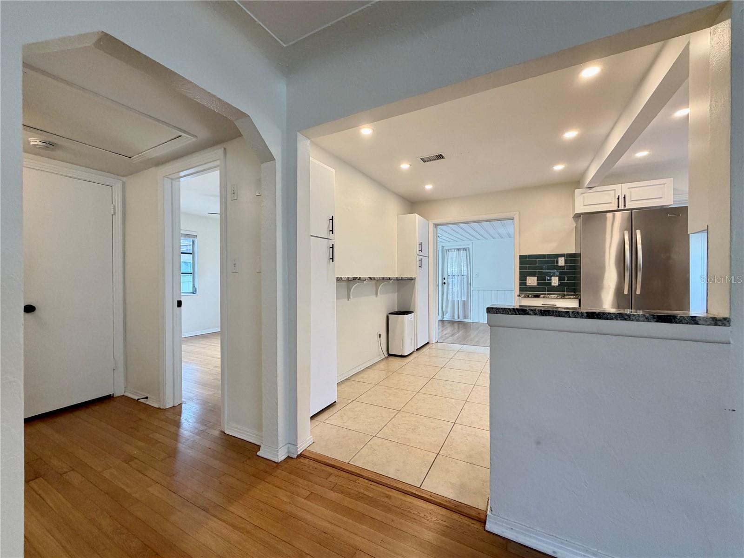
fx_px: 301
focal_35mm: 14
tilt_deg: -0.3
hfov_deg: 102.1
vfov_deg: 85.7
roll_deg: +0.1
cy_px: 279
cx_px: 372
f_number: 2.2
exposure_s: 1/120
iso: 250
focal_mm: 2.22
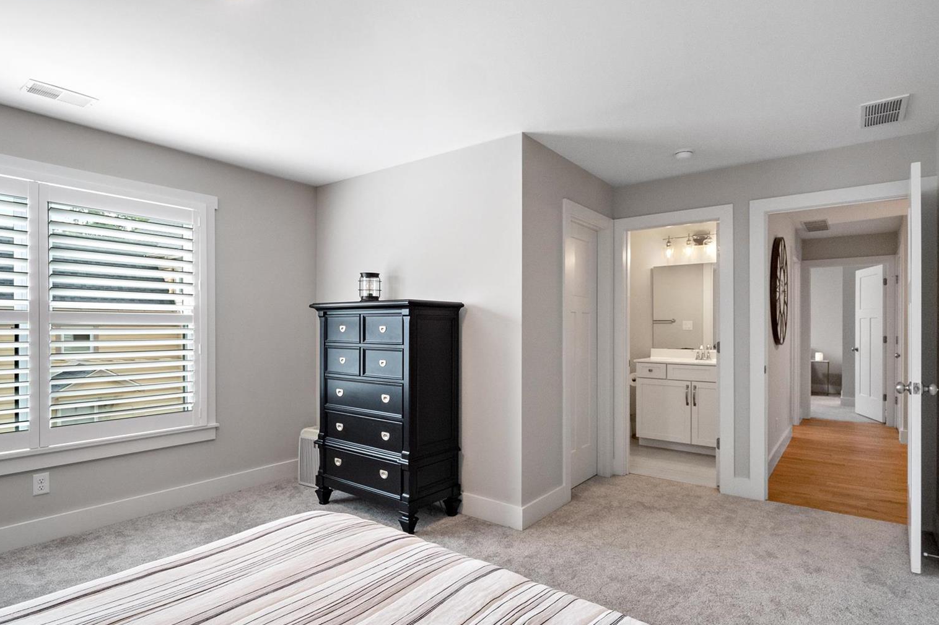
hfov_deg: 86.9
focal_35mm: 19
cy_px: 321
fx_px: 495
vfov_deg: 64.5
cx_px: 463
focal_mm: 9
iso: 400
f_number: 8
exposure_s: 1/50
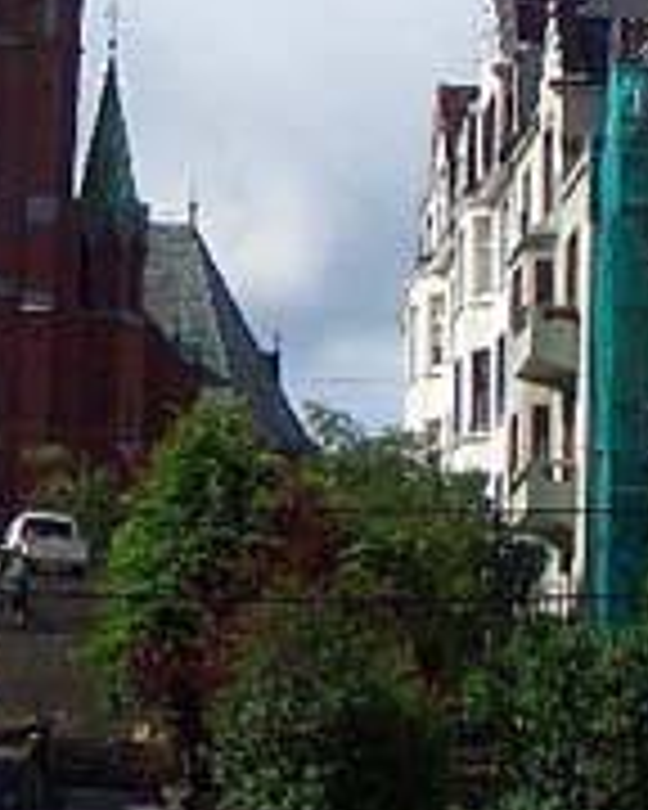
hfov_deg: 7.2
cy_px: 22
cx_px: 4
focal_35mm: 215
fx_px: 5154
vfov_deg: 8.9
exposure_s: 1/320
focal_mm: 14.6
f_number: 7
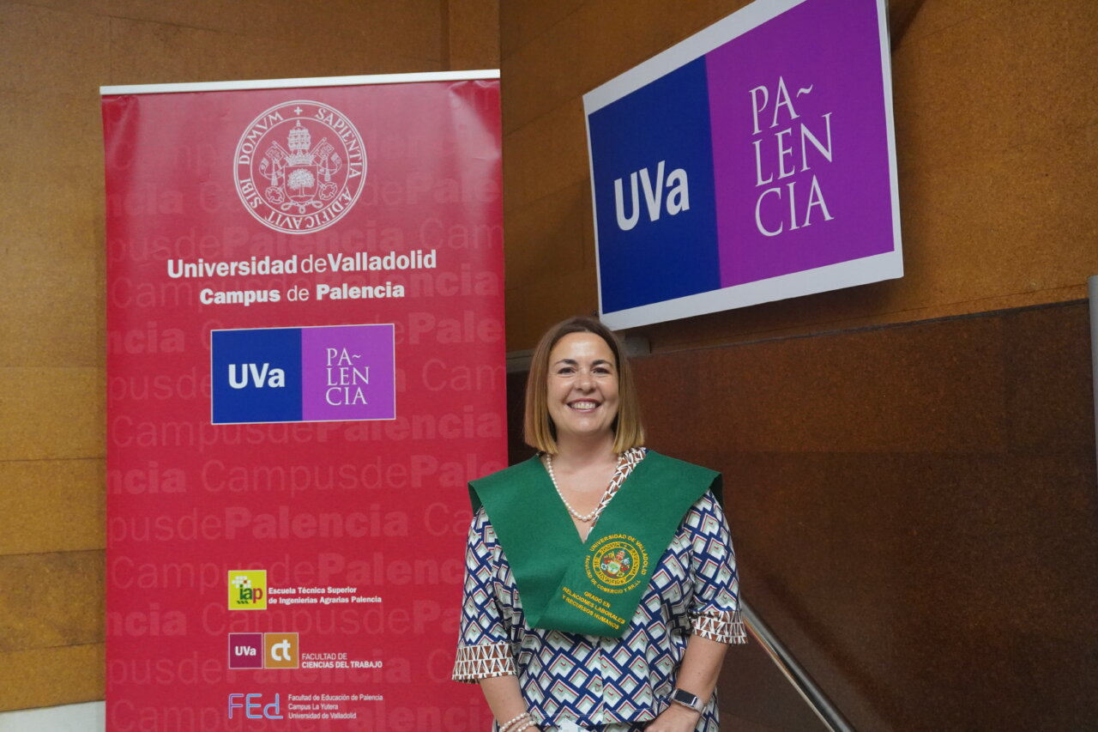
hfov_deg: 51.3
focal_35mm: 38
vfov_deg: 35.5
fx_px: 1144
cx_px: 549
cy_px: 366
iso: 4000
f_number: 4.5
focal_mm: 25
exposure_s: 1/160
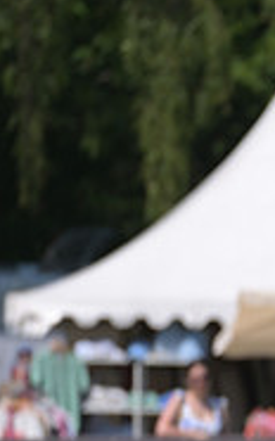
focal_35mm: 1272
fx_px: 15277
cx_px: 588
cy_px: 345
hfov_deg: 1.0
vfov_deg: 1.7
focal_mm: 400
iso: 160
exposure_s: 1/1250
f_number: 5
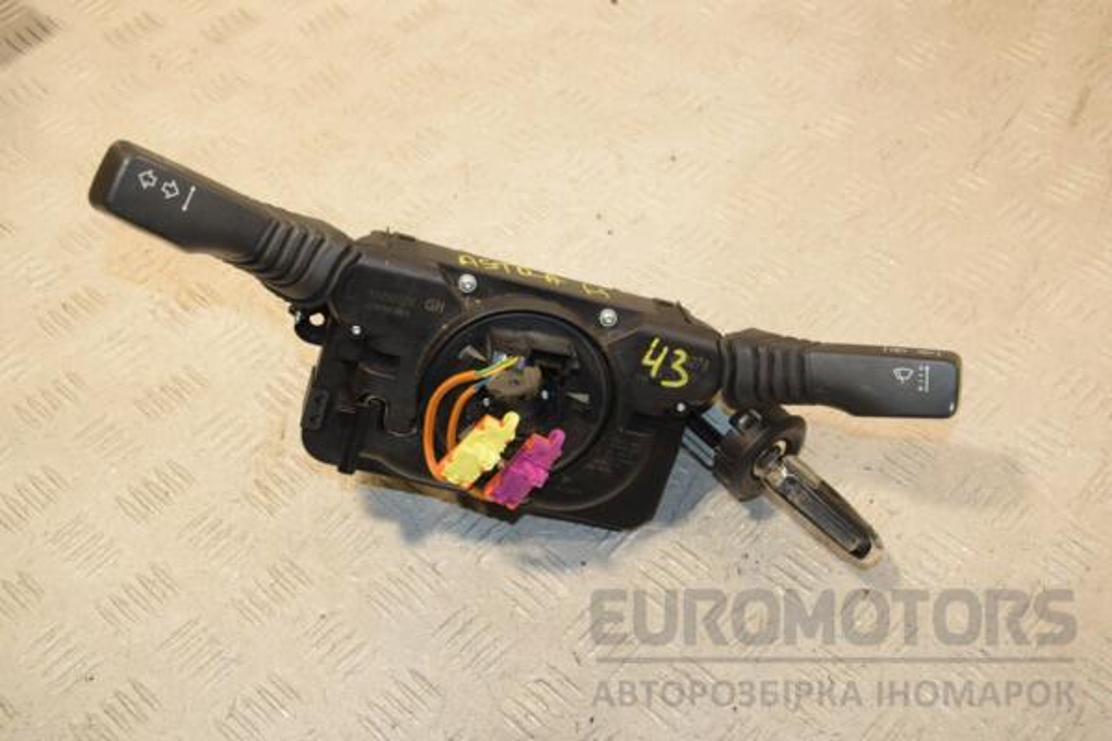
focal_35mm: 48
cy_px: 370
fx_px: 1483
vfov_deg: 28.1
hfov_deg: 41.1
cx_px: 556
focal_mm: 32
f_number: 6.3
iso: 800
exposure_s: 1/200
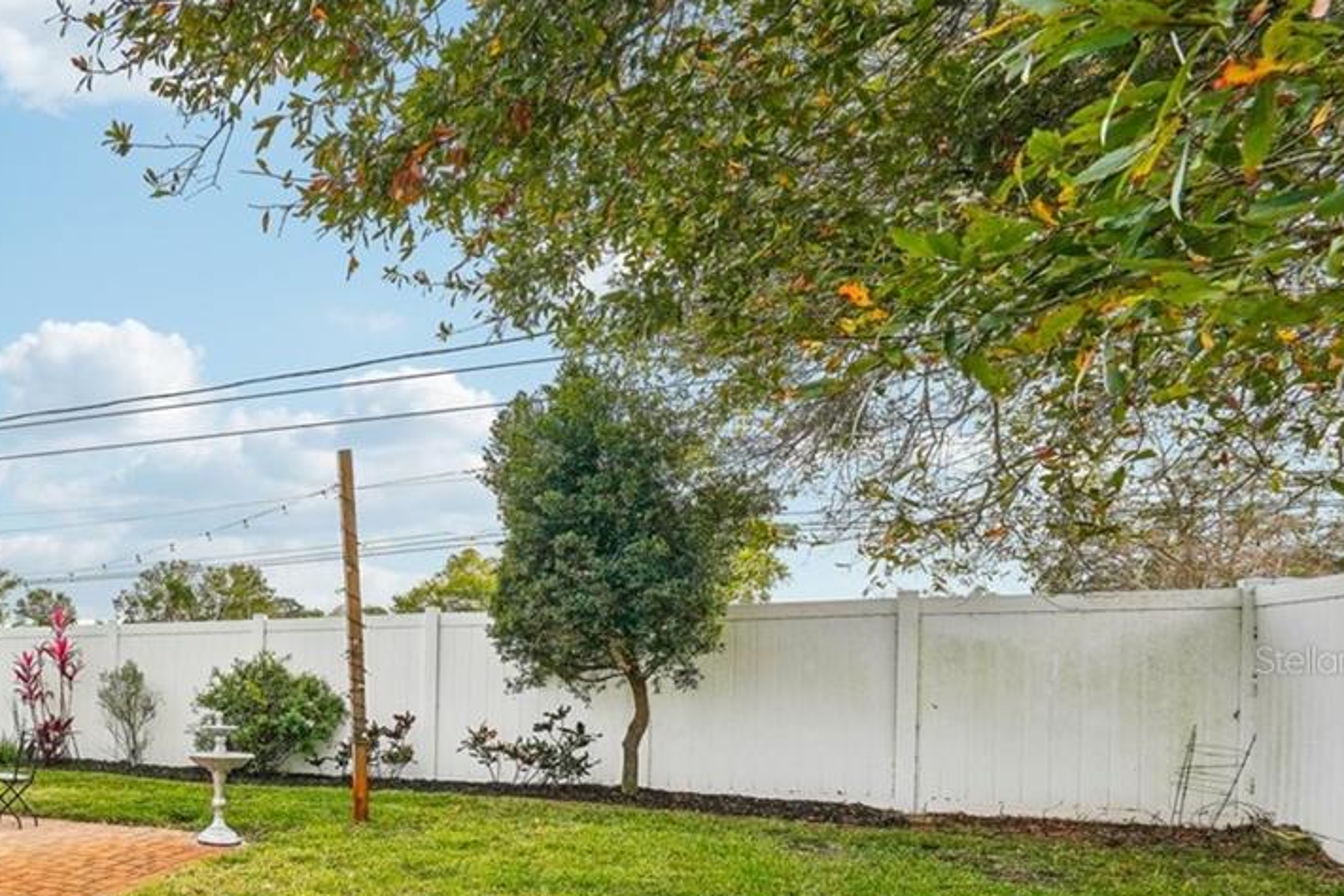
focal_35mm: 27
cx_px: -89
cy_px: 660
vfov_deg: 46.4
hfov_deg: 49.8
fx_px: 1008
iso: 640
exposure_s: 1/800
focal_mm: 12
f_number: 8
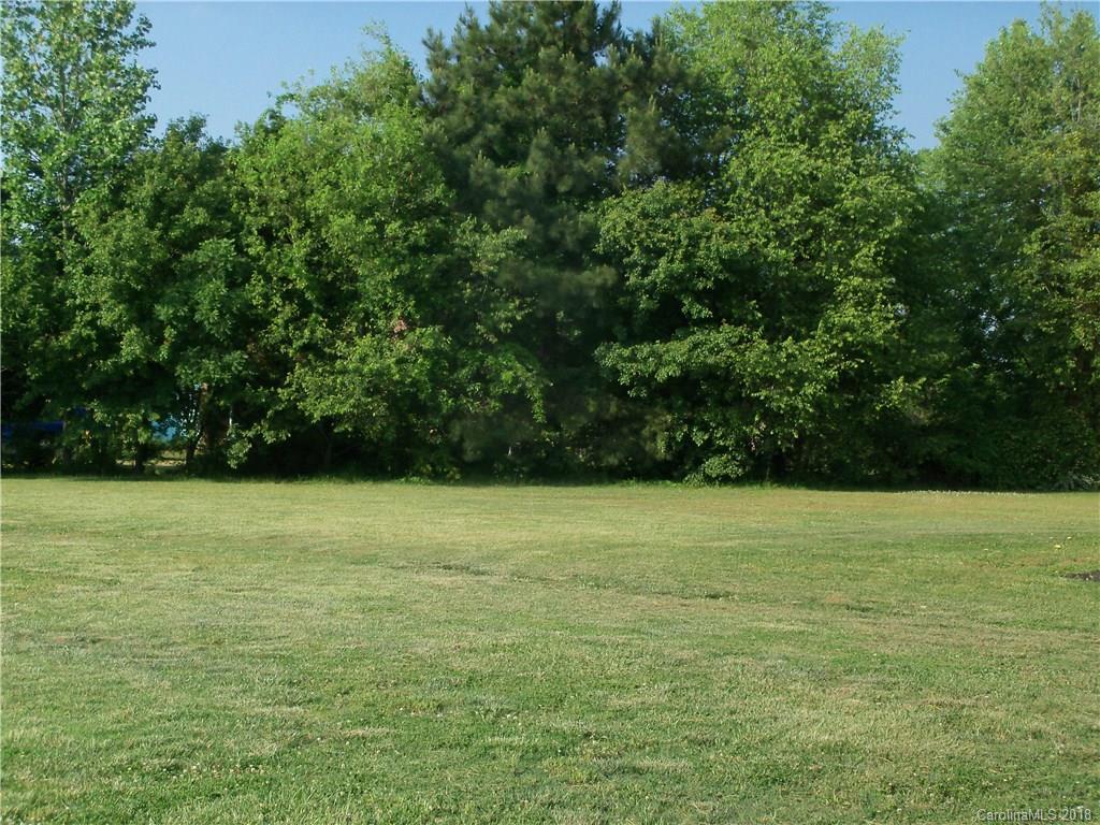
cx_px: 550
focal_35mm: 52
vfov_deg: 28.0
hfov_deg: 36.8
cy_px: 412
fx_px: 1652
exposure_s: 1/640
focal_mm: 9.3
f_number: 3.3
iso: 80
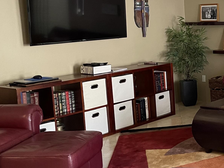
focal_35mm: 66
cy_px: 72
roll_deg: +1.7
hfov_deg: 26.8
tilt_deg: -7.7
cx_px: 253
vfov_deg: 22.2
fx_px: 427
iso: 200
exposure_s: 1/60
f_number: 1.6
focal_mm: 4.2
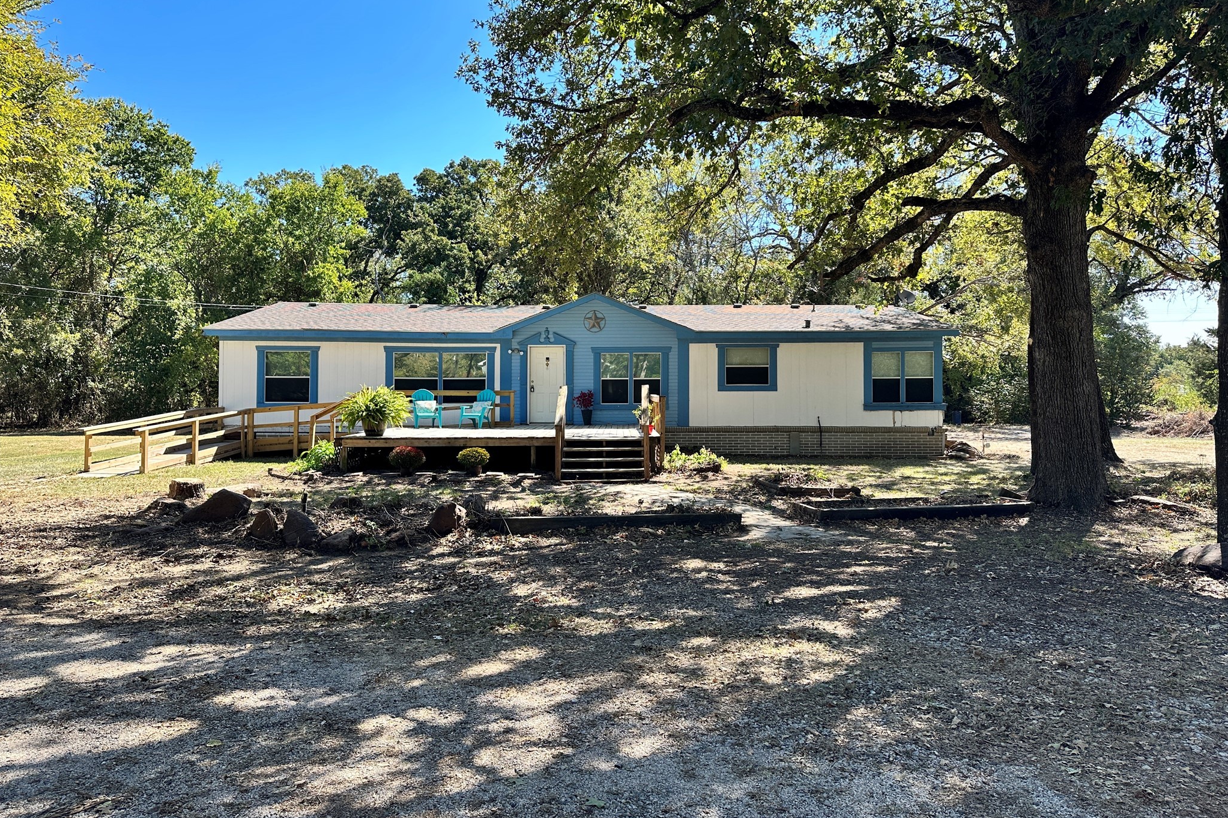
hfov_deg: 71.5
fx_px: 853
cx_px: 614
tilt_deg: -0.4
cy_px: 380
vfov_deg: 51.2
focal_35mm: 25
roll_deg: -0.1
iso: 80
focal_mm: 6.86
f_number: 1.78
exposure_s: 1/1198
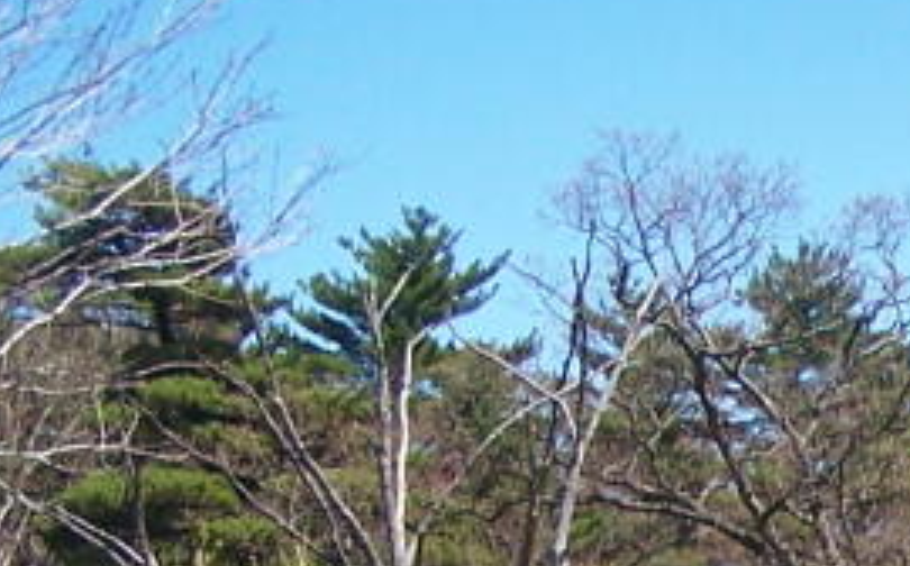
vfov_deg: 8.3
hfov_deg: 13.0
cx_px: 1338
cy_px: 866
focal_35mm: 153
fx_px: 3790
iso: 80
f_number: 2.8
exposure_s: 1/800
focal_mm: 6.3
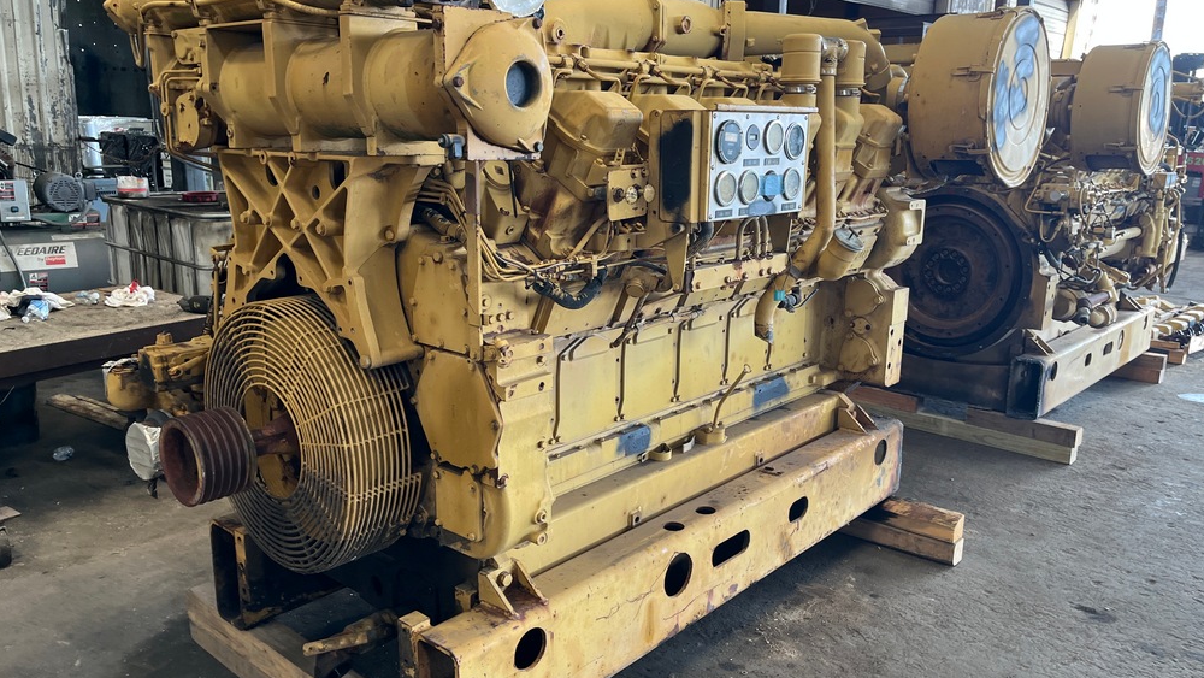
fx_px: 926
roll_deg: -2.5
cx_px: 612
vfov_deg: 40.2
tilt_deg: -12.7
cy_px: 343
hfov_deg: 66.1
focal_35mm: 29
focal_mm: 5.1
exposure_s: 1/121
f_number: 1.6
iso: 100
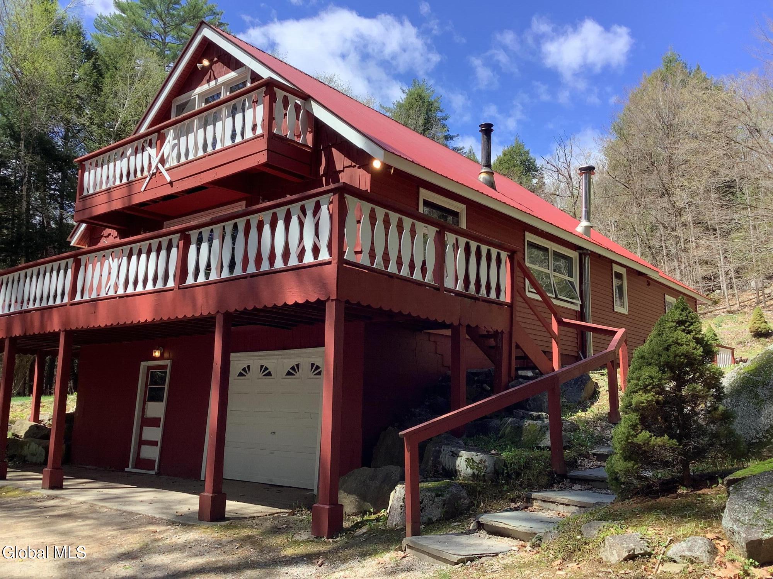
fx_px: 692
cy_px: 290
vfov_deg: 45.4
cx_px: 386
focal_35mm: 31
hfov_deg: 58.4
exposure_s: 1/367
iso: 25
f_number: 2.4
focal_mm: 3.3
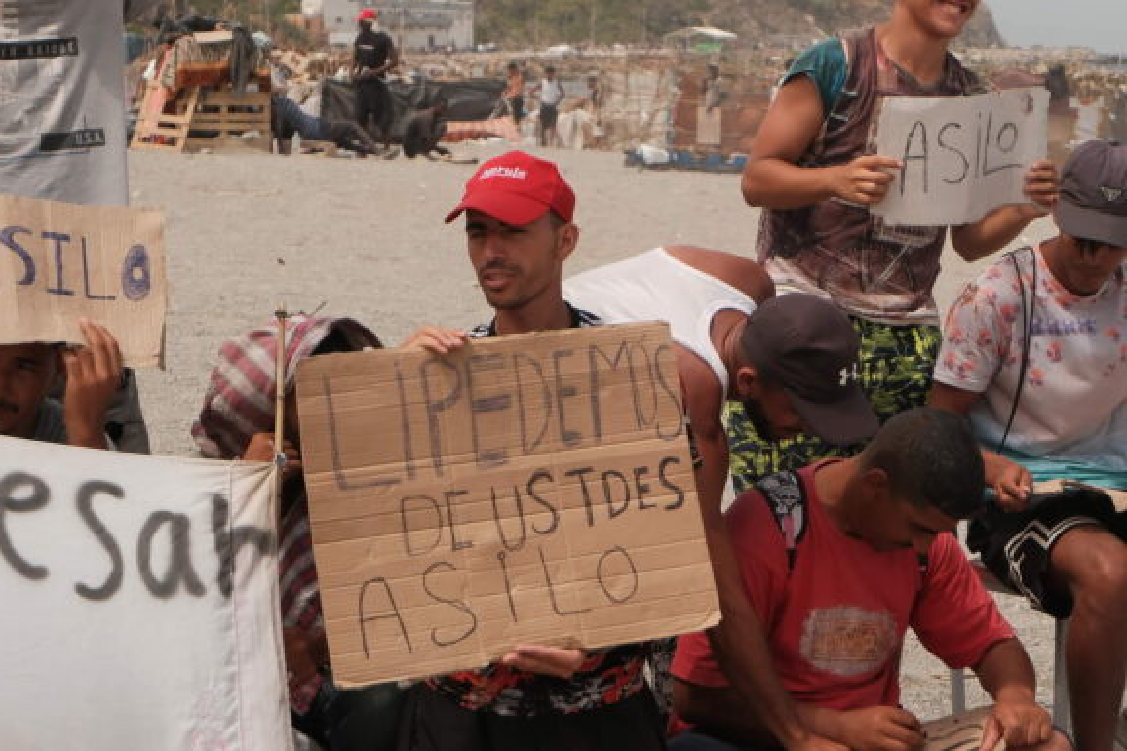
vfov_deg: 15.7
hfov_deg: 23.4
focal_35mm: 87
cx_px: 673
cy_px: 267
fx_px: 2723
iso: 200
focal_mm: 44.5
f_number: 5.6
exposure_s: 1/1000
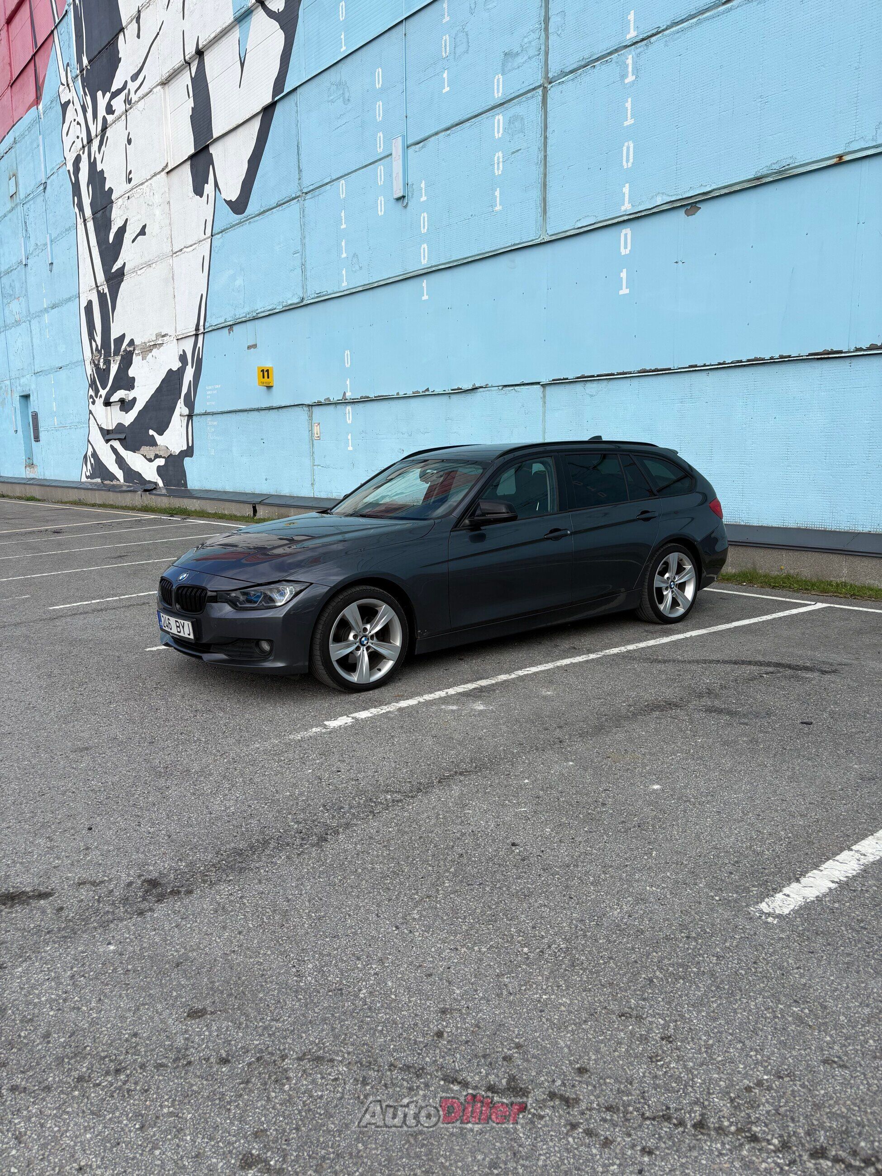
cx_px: 441
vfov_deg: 67.3
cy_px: 588
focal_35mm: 26
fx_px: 883
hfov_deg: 53.1
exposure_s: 1/2141
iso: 50
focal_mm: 5.96
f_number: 1.6
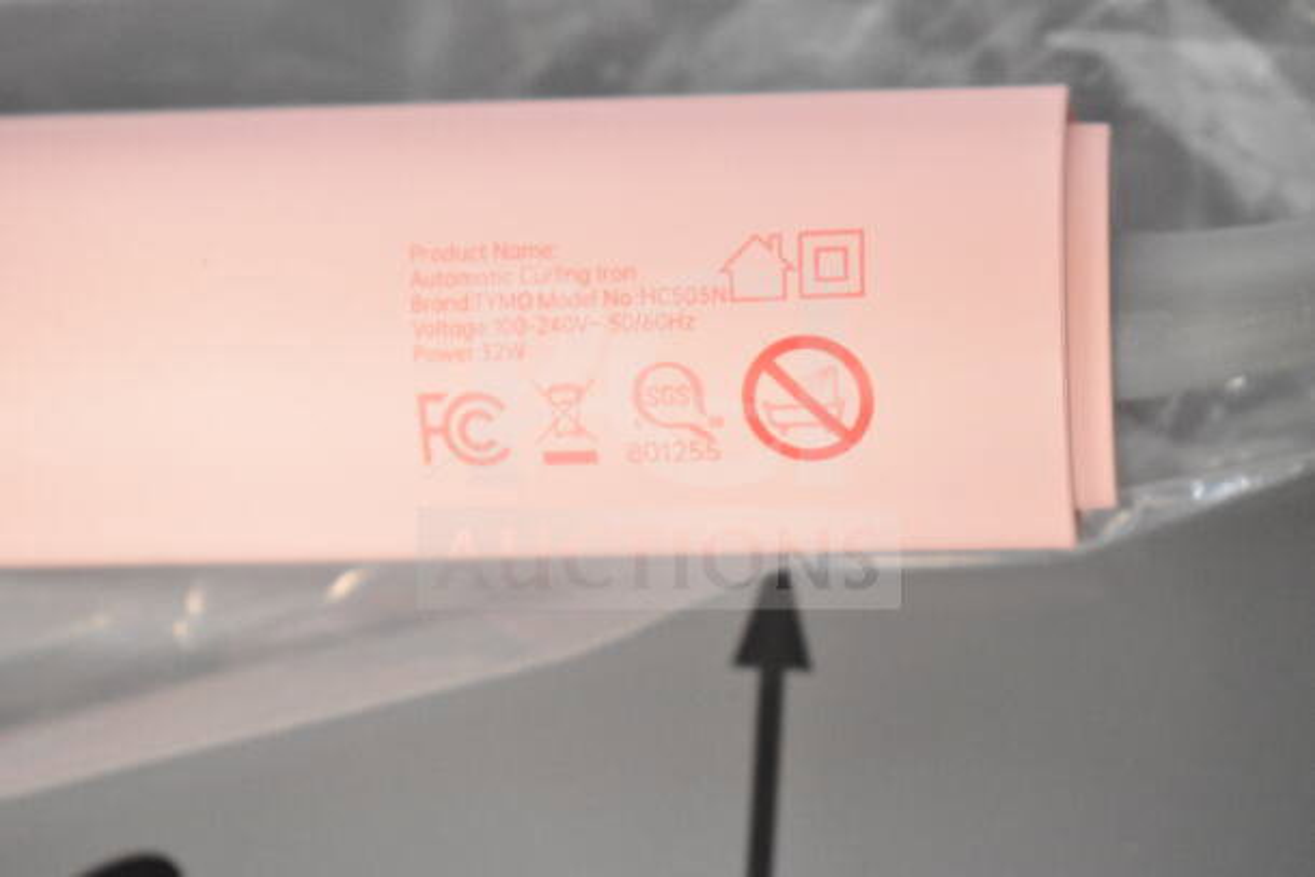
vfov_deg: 16.6
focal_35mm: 82
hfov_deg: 24.6
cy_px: 438
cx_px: 658
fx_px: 3014
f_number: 5.6
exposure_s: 1/100
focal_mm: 55
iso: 8000
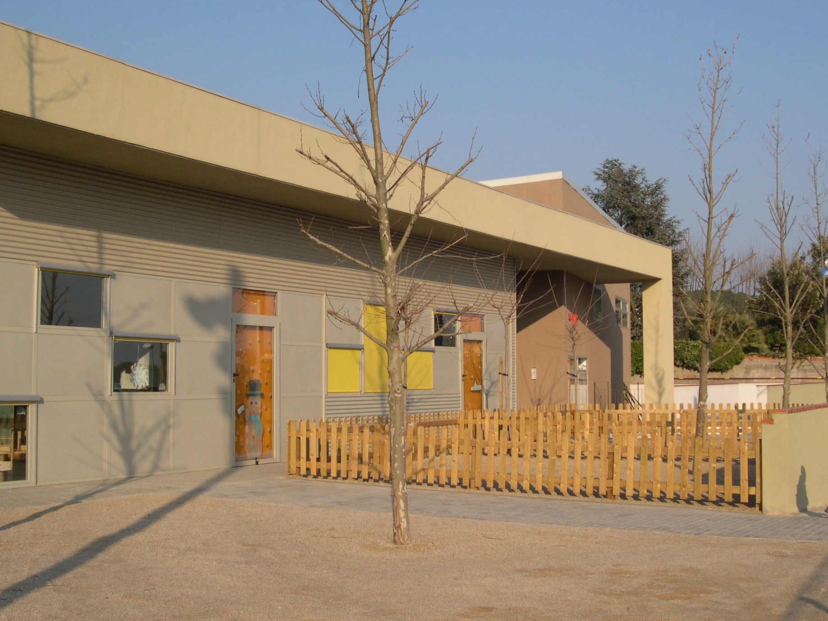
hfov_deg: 40.4
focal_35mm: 47
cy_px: 245
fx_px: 1124
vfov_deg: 30.8
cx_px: 418
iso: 100
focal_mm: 8
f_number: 7.6
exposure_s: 1/178
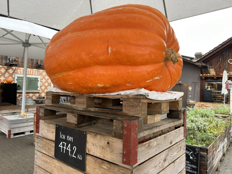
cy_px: 87
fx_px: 174
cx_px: 116
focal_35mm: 26
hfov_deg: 67.3
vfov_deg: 53.1
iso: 80
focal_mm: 5.7
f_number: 1.5
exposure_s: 1/121
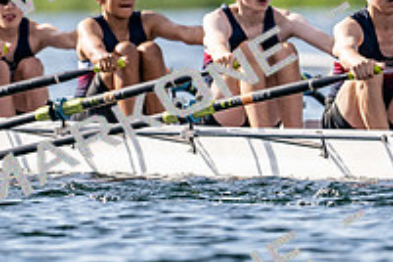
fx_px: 12586
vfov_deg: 1.2
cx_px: 239
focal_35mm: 1153
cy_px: 21
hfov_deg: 1.8
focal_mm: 400
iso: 360
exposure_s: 1/2500
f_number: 4.5
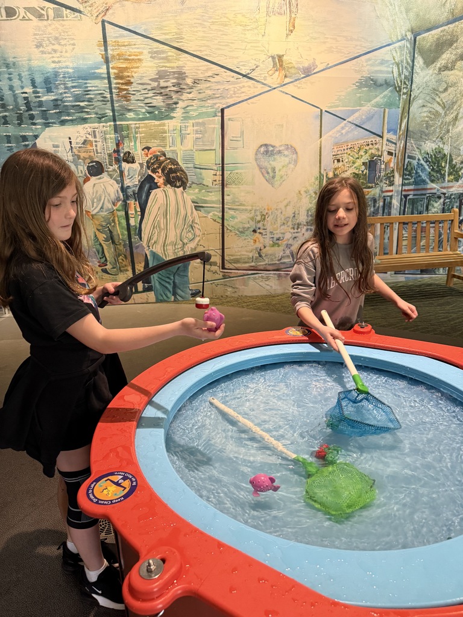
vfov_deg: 71.6
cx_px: 232
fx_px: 428
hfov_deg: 56.8
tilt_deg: -17.2
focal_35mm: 24
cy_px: 308
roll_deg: +2.0
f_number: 1.78
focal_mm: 6.76
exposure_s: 1/60
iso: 400
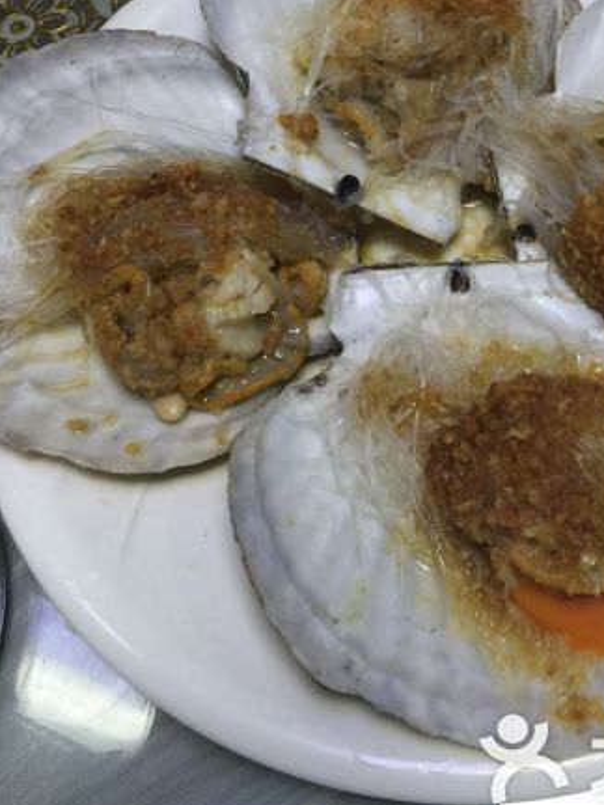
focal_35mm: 47
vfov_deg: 39.4
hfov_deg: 30.3
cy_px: 203
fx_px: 1093
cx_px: 458
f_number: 2.2
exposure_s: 1/17
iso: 50
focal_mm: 4.15
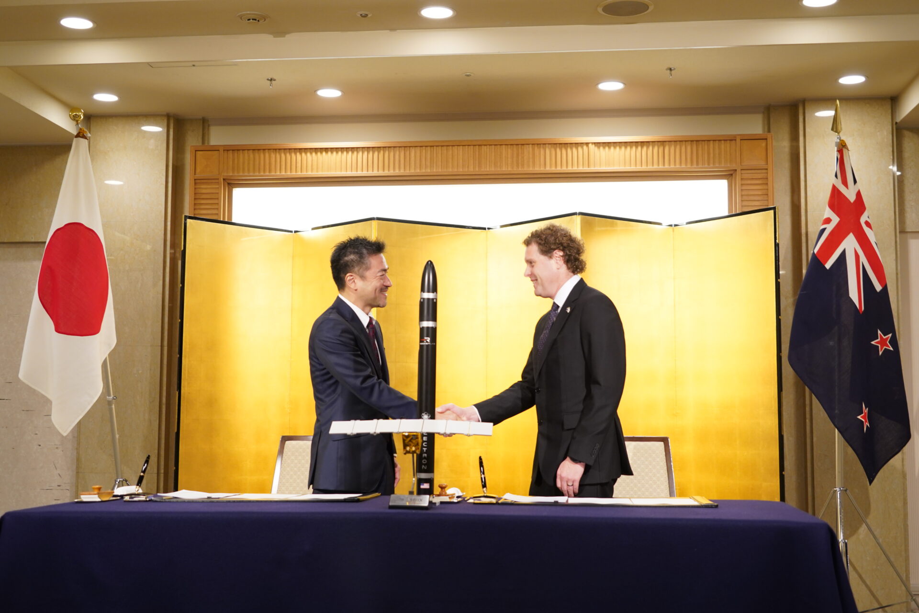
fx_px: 1174
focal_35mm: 46
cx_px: 460
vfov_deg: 29.2
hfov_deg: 42.7
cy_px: 306
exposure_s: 1/50
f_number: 5
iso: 1600
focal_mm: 46
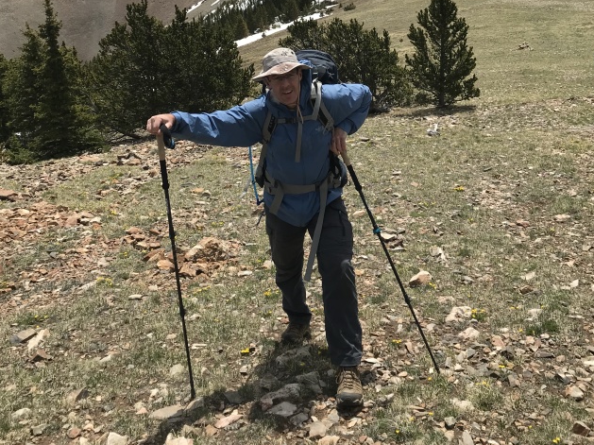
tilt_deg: -12.7
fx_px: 652
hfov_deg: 49.0
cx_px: 301
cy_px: 81
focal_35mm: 38
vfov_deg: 36.3
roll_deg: +0.4
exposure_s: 1/3690
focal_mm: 3.99
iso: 20
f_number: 1.8
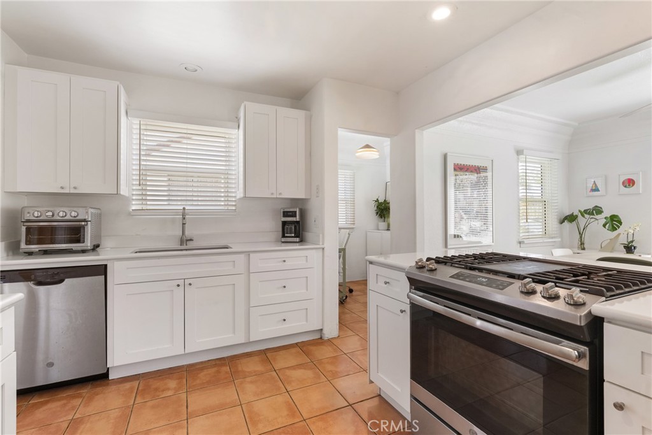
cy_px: 218
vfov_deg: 73.8
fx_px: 290
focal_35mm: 16
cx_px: 326
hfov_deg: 96.7
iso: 320
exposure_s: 1/25
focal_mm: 16
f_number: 9
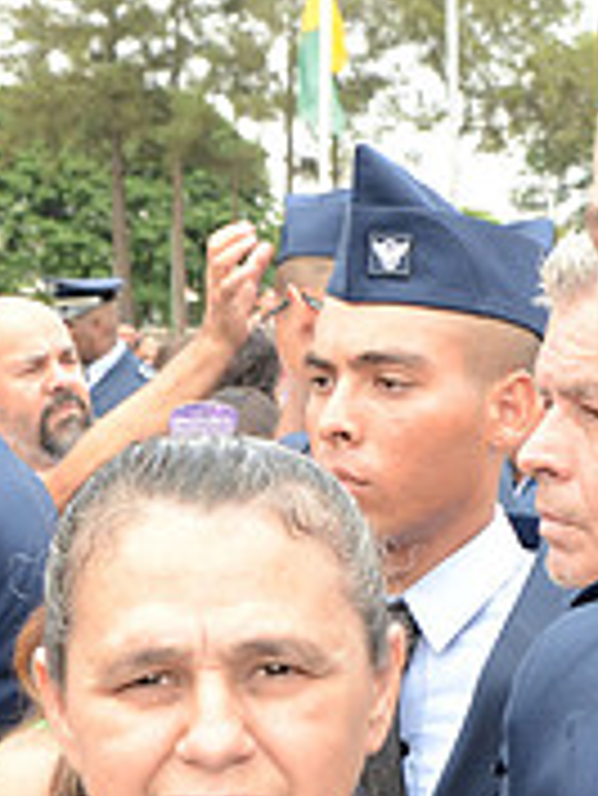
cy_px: 607
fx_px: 2705
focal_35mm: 118
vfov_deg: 16.6
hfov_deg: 12.4
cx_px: 697
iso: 320
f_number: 6.3
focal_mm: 25
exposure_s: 1/250
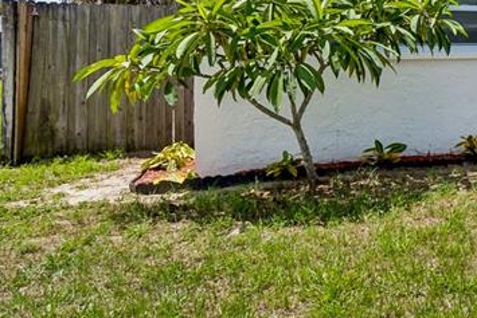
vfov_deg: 26.8
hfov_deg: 28.8
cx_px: 684
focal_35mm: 49
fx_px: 649
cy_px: 47
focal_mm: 11.5
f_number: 7.1
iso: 200
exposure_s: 1/1250
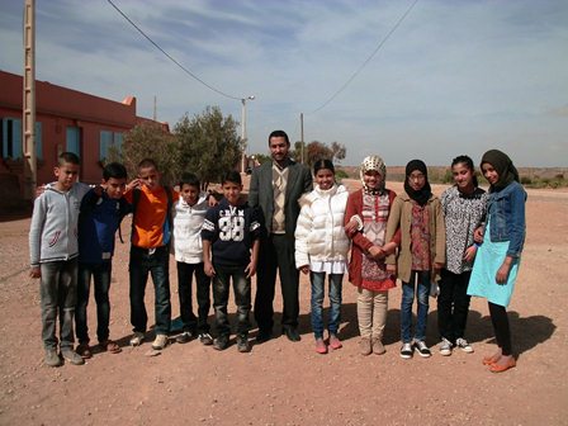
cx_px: 284
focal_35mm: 36
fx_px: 591
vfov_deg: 39.7
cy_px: 213
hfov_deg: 51.4
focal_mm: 6.3
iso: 64
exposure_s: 1/800
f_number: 7.3
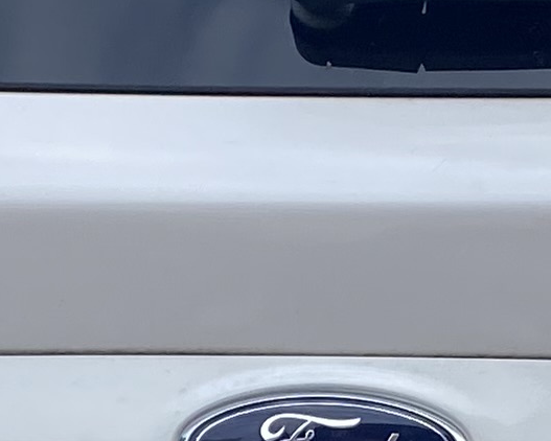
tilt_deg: -16.0
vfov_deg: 7.8
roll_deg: -0.1
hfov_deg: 9.9
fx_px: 3165
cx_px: 451
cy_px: 634
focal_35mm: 194
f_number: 1.8
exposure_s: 1/919
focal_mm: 4.25
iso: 32
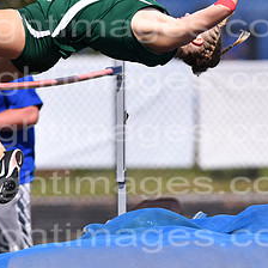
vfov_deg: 1.8
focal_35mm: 992
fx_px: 8689
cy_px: 107
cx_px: 44
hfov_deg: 1.8
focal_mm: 300
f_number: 4
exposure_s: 1/8000
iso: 400
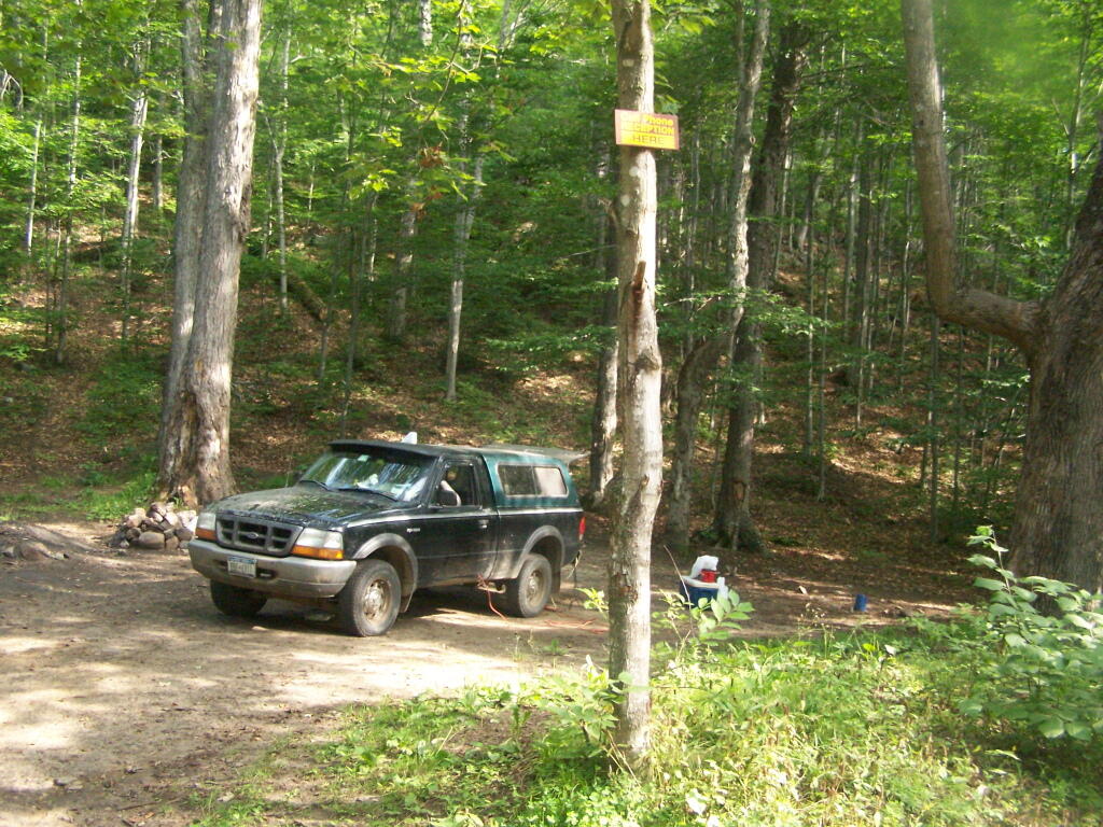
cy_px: 414
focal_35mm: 38
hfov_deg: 49.0
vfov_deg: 37.7
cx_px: 552
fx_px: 1211
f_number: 2.8
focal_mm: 6.3
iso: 400
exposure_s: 1/250
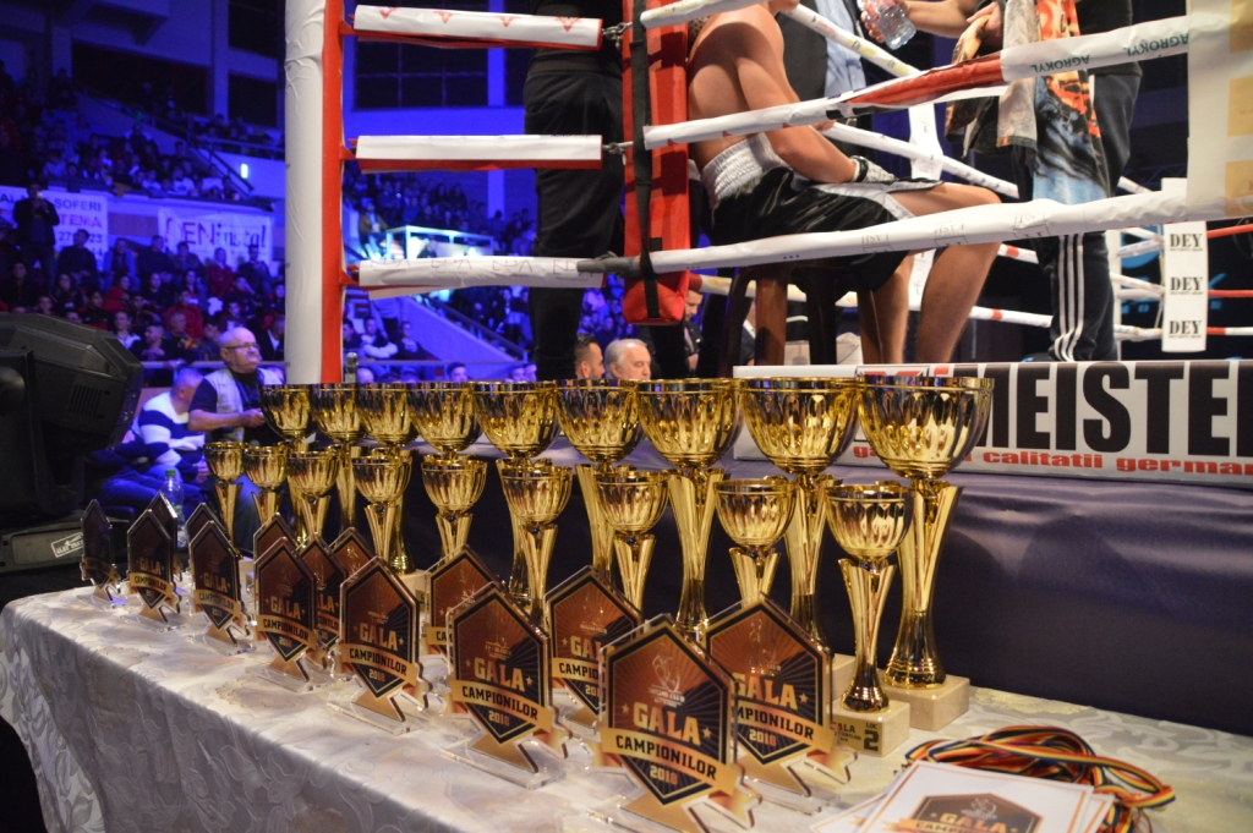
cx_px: 626
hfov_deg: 67.4
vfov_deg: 47.9
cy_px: 416
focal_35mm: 27
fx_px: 939
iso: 3200
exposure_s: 1/40
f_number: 3.5
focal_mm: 18
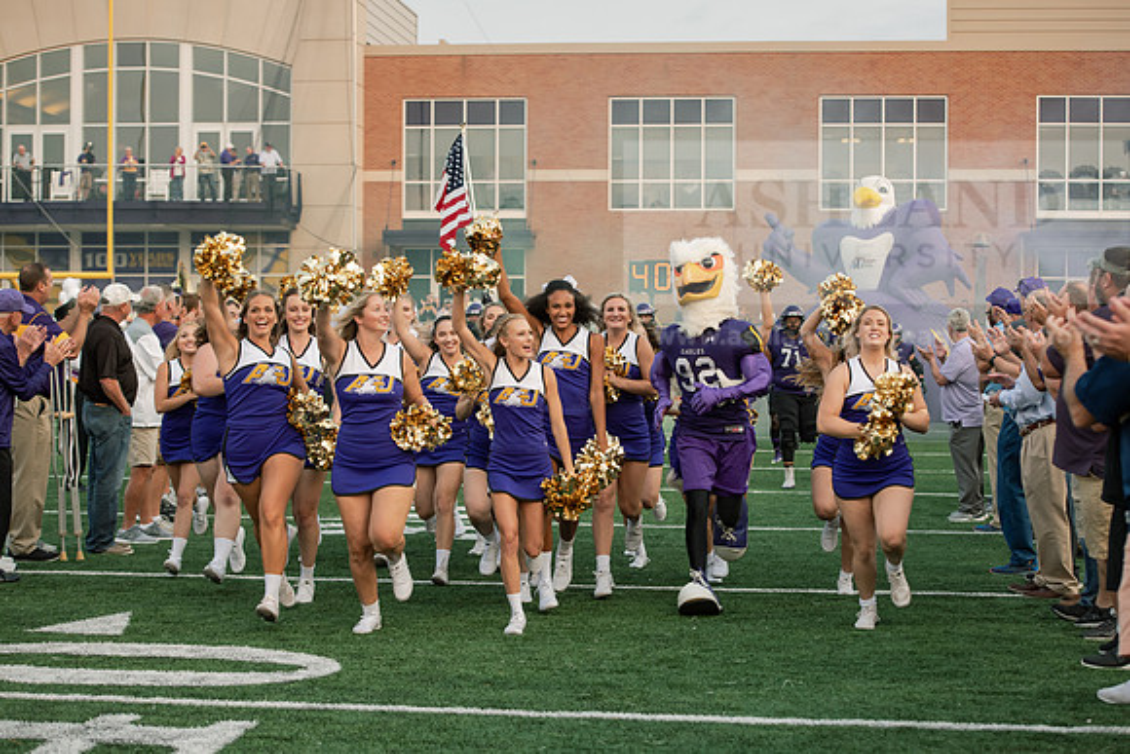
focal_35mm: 70
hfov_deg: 28.8
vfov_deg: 19.5
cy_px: 377
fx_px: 2198
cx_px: 565
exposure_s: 1/500
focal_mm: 70
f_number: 4.5
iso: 800
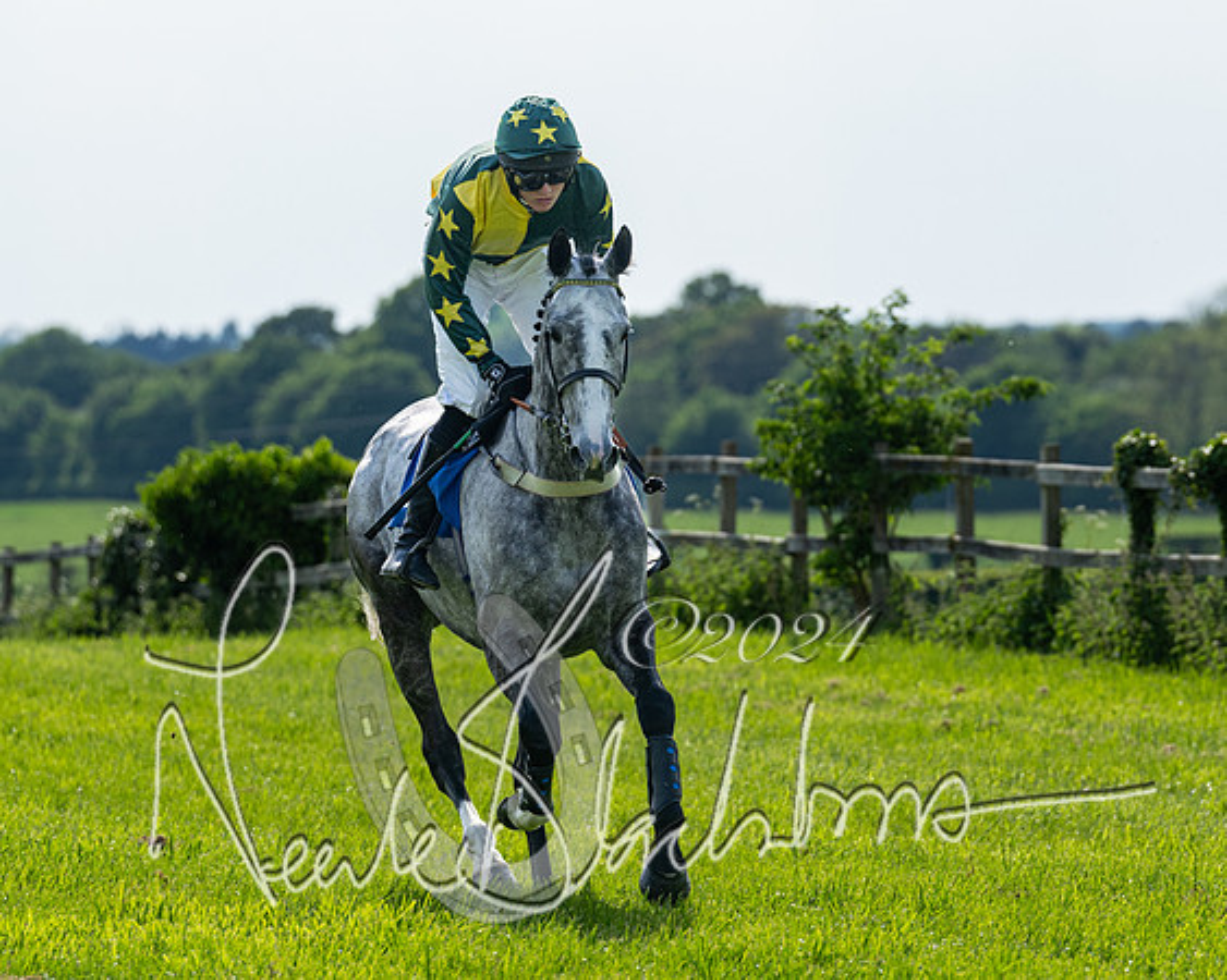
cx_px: 577
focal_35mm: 346
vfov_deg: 4.5
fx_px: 12577
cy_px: 391
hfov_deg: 5.6
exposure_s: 1/1600
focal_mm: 200
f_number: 5
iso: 200
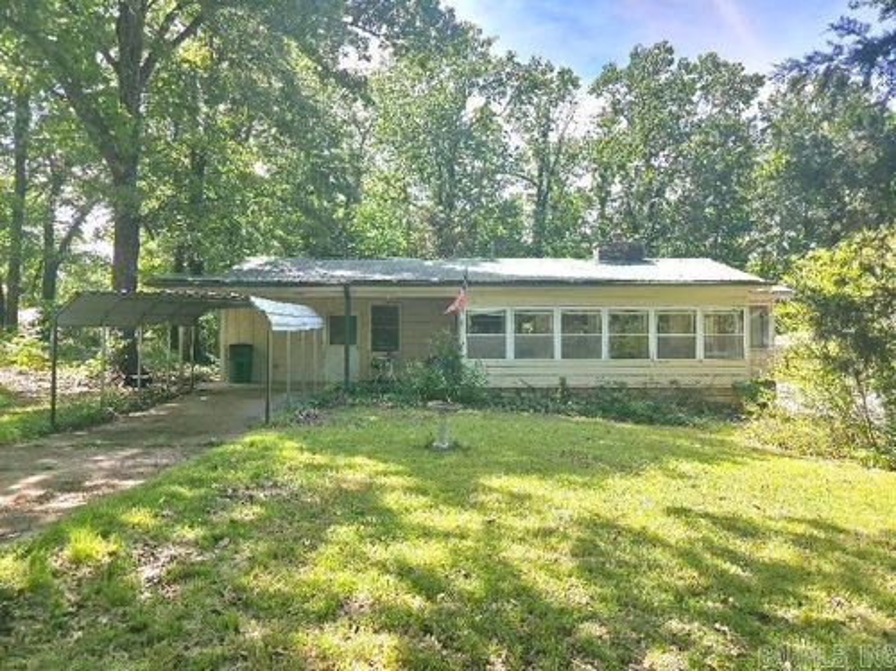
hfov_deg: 74.0
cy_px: 336
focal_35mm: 23
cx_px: 448
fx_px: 595
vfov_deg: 58.8
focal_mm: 6.3
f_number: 1.7
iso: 50
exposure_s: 1/1429
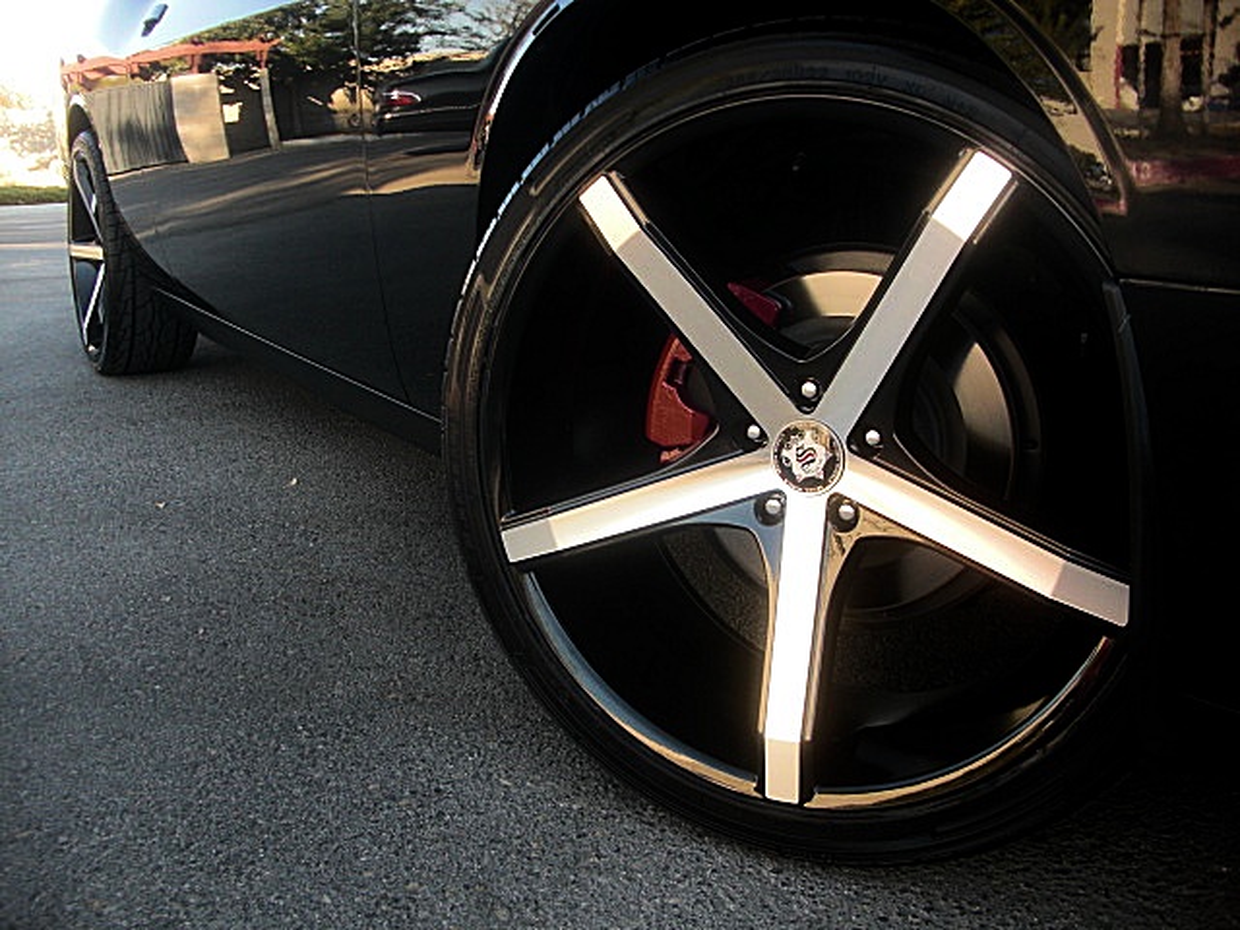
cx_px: 620
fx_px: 1290
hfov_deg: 51.4
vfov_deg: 39.7
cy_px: 465
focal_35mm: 36
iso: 50
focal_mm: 6.3
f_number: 2.8
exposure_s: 1/80
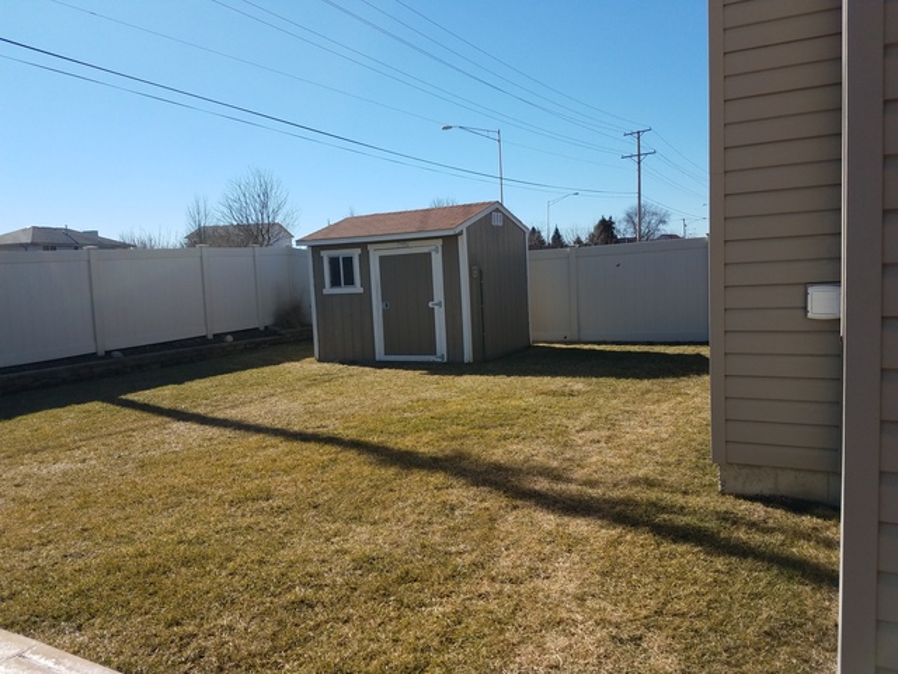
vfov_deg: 53.1
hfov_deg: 67.3
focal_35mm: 26
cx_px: 449
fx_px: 674
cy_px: 337
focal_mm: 4.2
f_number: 1.7
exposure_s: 1/2328
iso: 40
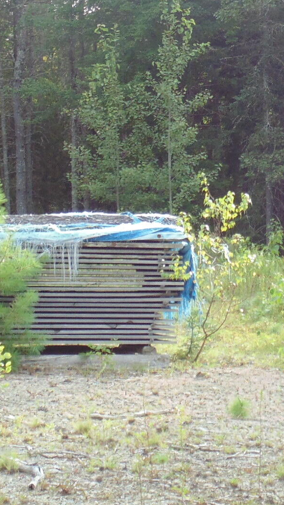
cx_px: 294
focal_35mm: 141
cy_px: 139
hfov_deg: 8.6
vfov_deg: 15.2
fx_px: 1887
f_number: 3.9
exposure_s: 1/80
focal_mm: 9.5
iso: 80
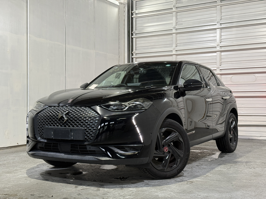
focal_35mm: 48
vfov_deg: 30.3
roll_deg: +0.1
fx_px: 369
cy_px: 100
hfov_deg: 39.7
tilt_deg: +0.9
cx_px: 133
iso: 125
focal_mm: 6.76
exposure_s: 1/60
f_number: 1.78
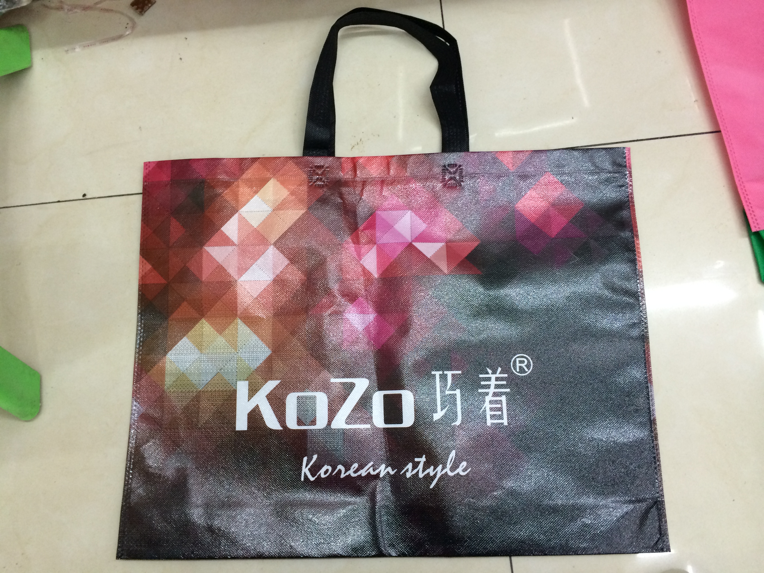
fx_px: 662
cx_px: 382
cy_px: 286
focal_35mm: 30
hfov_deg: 60.0
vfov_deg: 46.8
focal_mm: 4.12
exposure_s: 1/33
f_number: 2.2
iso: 200
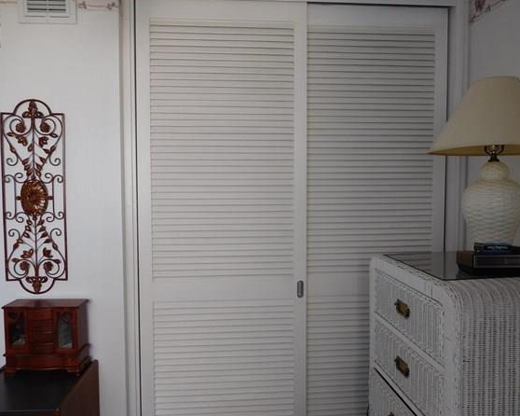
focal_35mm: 28
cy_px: 208
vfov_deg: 51.5
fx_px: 431
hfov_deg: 62.2
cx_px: 262
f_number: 3.4
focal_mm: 4.5
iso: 125
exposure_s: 1/60
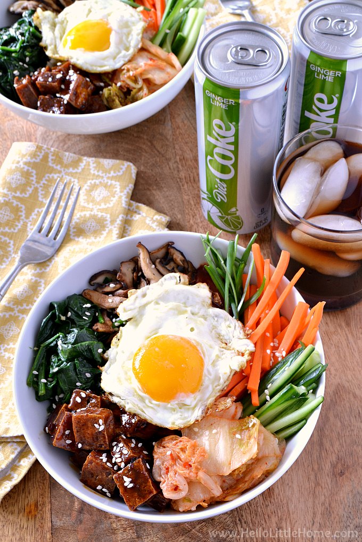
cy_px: 271
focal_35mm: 51
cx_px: 181
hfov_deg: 26.5
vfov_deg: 38.9
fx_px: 769
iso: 200
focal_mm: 34
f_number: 16
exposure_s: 3
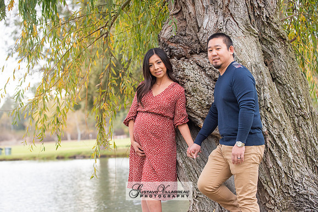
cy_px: 106
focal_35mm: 95
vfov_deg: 14.4
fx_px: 839
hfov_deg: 21.5
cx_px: 159
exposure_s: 1/160
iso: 640
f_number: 4.5
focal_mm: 95
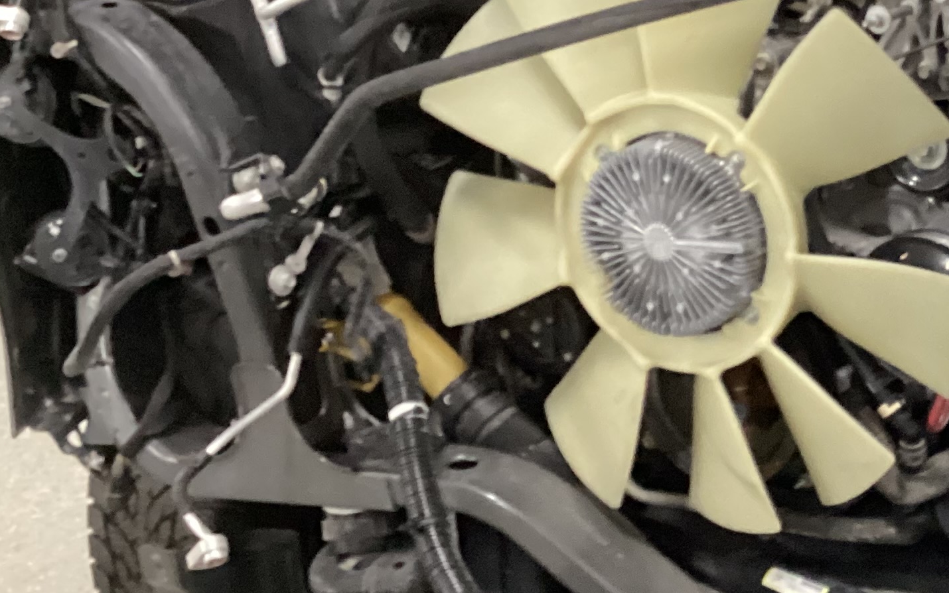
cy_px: 249
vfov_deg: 17.4
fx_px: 1940
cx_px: 949
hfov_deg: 26.1
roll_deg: +4.3
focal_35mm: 75
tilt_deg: -20.9
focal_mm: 3.3
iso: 500
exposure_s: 1/25
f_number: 2.4
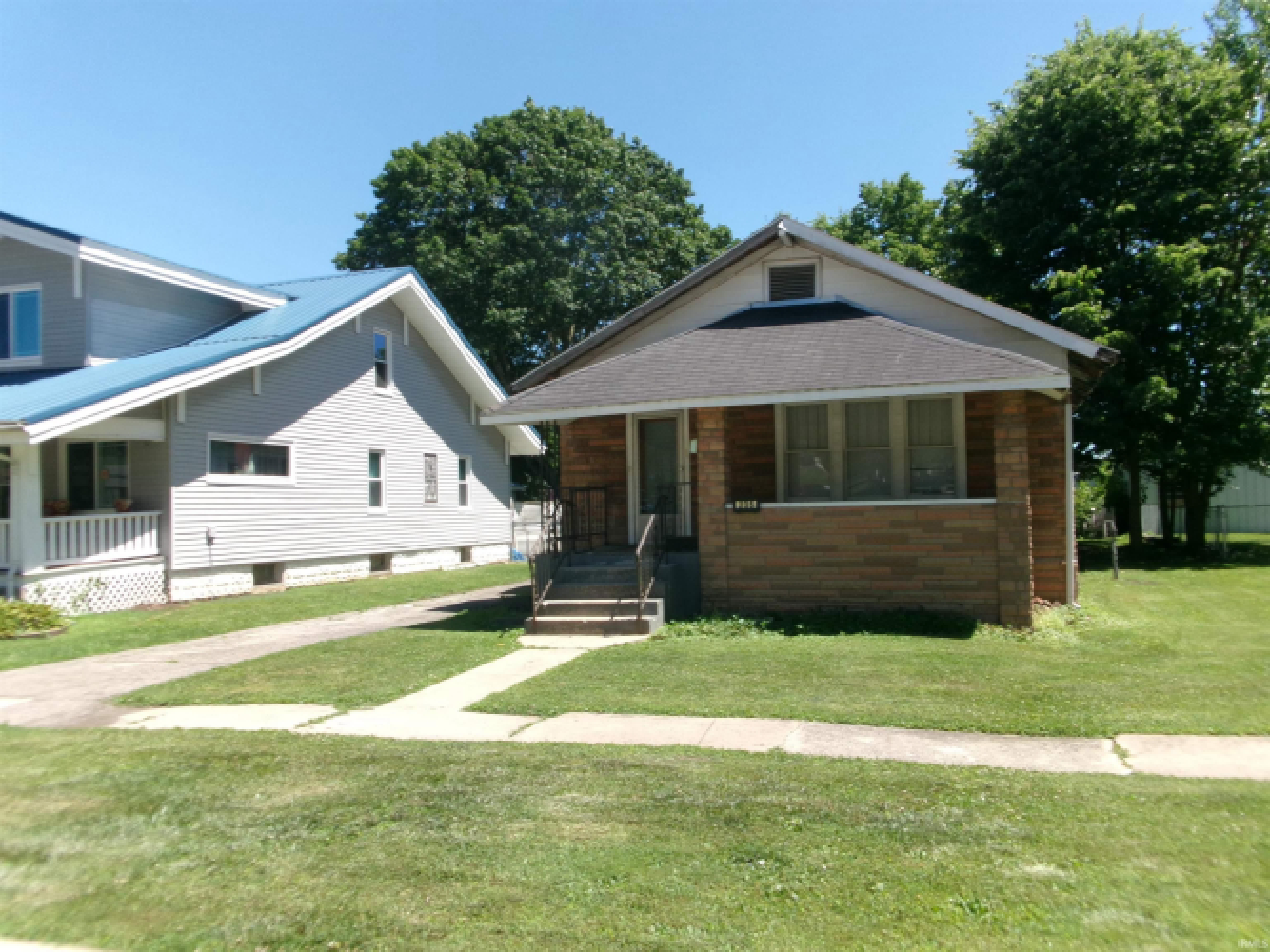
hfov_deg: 63.5
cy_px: 476
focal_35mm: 28
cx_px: 635
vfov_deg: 49.7
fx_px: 1027
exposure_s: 1/70
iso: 100
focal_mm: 5.1
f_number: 10.8
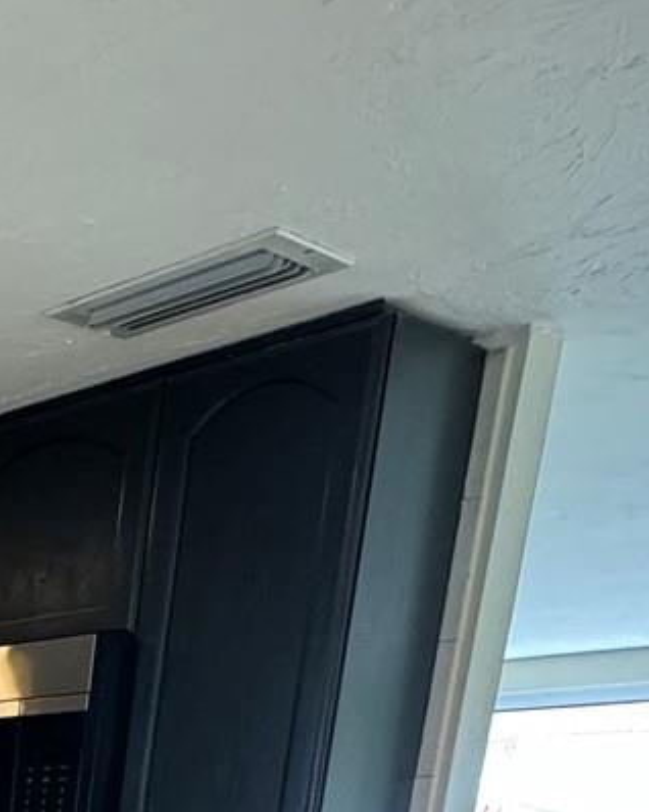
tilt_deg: -13.8
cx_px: -608
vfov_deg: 26.6
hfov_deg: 18.9
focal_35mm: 55
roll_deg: +1.2
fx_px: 1322
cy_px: 1157
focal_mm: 2.22
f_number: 2.2
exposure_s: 1/60
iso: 250
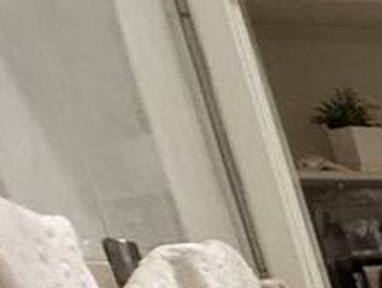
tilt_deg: -17.0
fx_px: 1038
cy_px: 522
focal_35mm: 94
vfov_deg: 14.0
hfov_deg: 12.3
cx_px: 1076
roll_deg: +4.4
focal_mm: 2.22
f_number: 2.2
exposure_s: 1/60
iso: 500
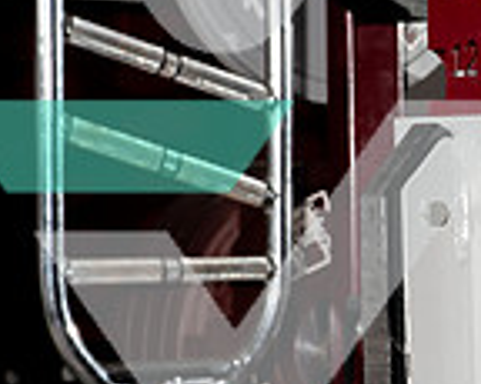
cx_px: 795
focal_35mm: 170
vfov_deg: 9.1
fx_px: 2418
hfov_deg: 10.8
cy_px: 279
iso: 200
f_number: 8
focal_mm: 45
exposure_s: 1/250
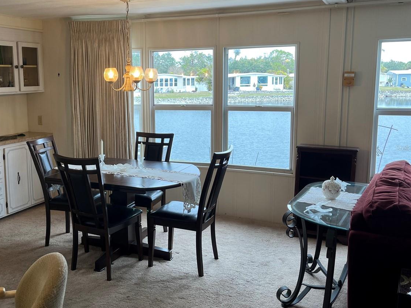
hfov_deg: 49.3
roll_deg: +1.2
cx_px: 138
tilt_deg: -8.0
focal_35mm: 37
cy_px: 148
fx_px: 439
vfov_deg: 38.7
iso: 40
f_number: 1.6
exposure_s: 1/120
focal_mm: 5.1
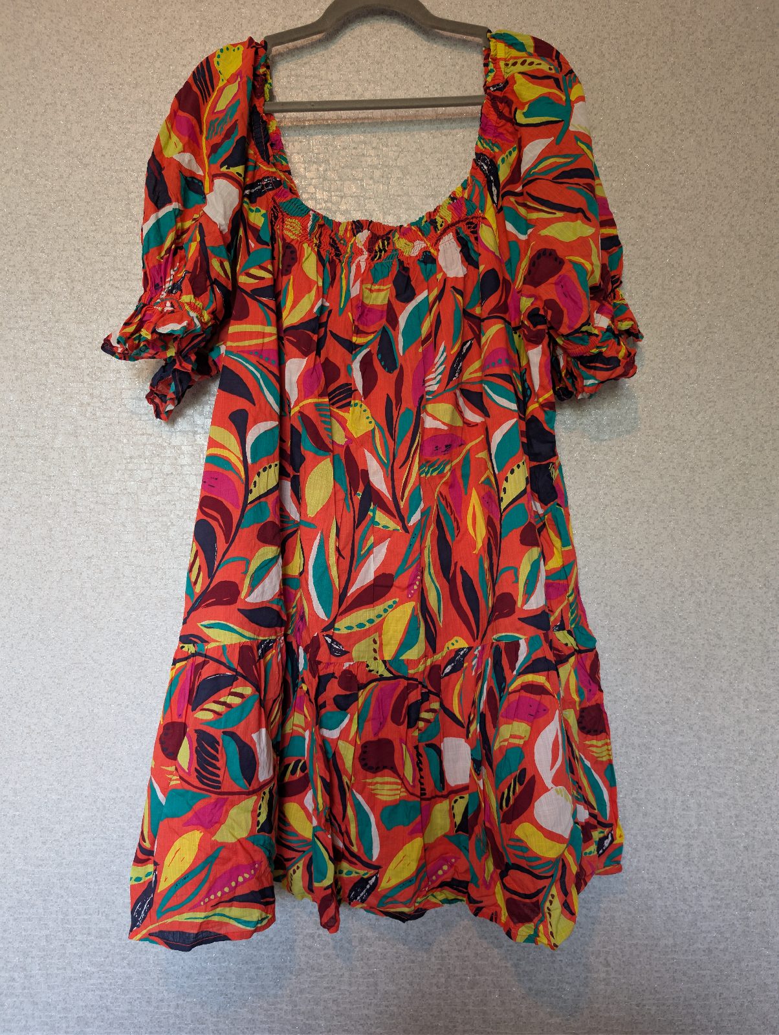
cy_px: 518
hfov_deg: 56.9
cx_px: 390
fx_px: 719
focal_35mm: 24
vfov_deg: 71.5
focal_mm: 6.9
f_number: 1.68
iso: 343
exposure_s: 1/123
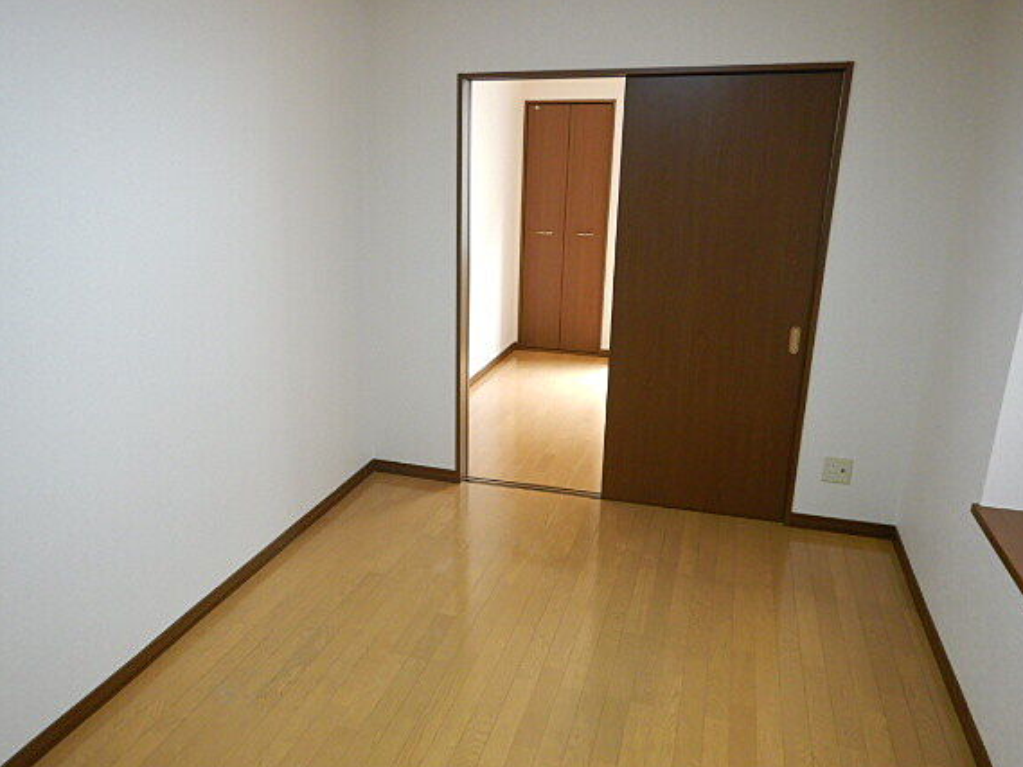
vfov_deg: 51.3
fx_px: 798
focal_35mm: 27
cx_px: 457
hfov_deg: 65.1
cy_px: 413
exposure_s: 1/30
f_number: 2.8
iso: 250
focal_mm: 4.3
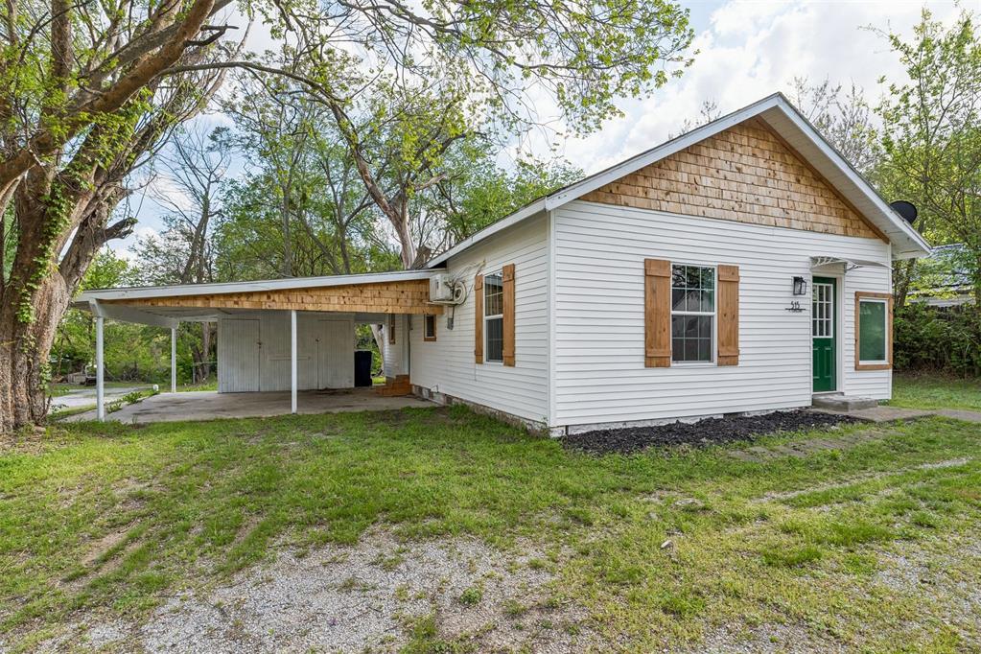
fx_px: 490
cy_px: 327
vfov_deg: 67.4
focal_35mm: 18
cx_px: 490
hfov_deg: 90.0
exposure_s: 1/640
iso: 250
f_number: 5.6
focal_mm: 12
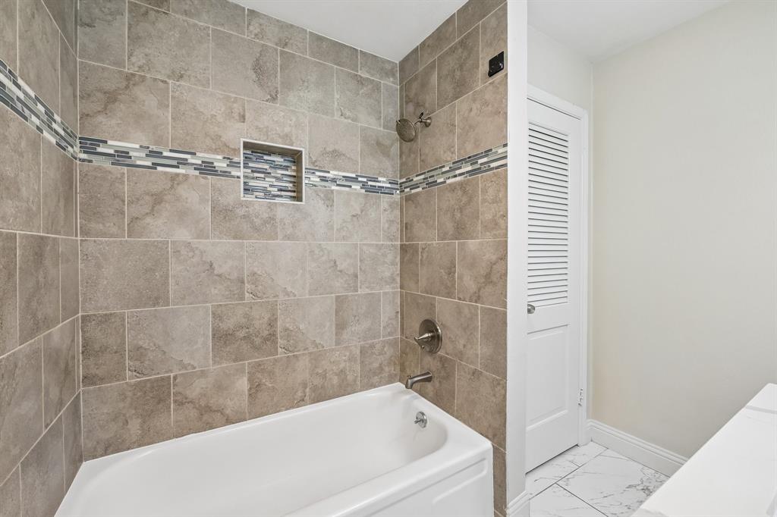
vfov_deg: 81.2
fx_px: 302
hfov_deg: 104.3
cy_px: 258
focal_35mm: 14
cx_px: 388
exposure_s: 1/13
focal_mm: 14
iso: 400
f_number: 8
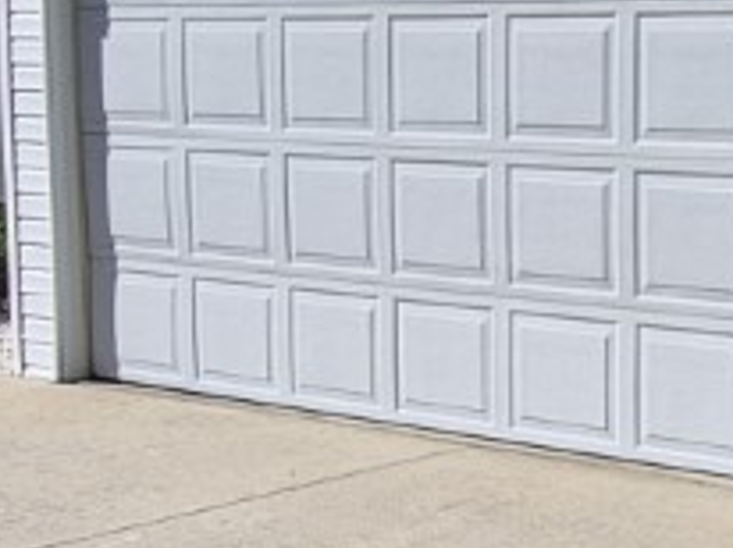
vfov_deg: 16.1
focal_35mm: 91
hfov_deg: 18.8
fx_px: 1925
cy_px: 402
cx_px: 1121
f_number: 2.2
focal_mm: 1.74
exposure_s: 1/2968
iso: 40
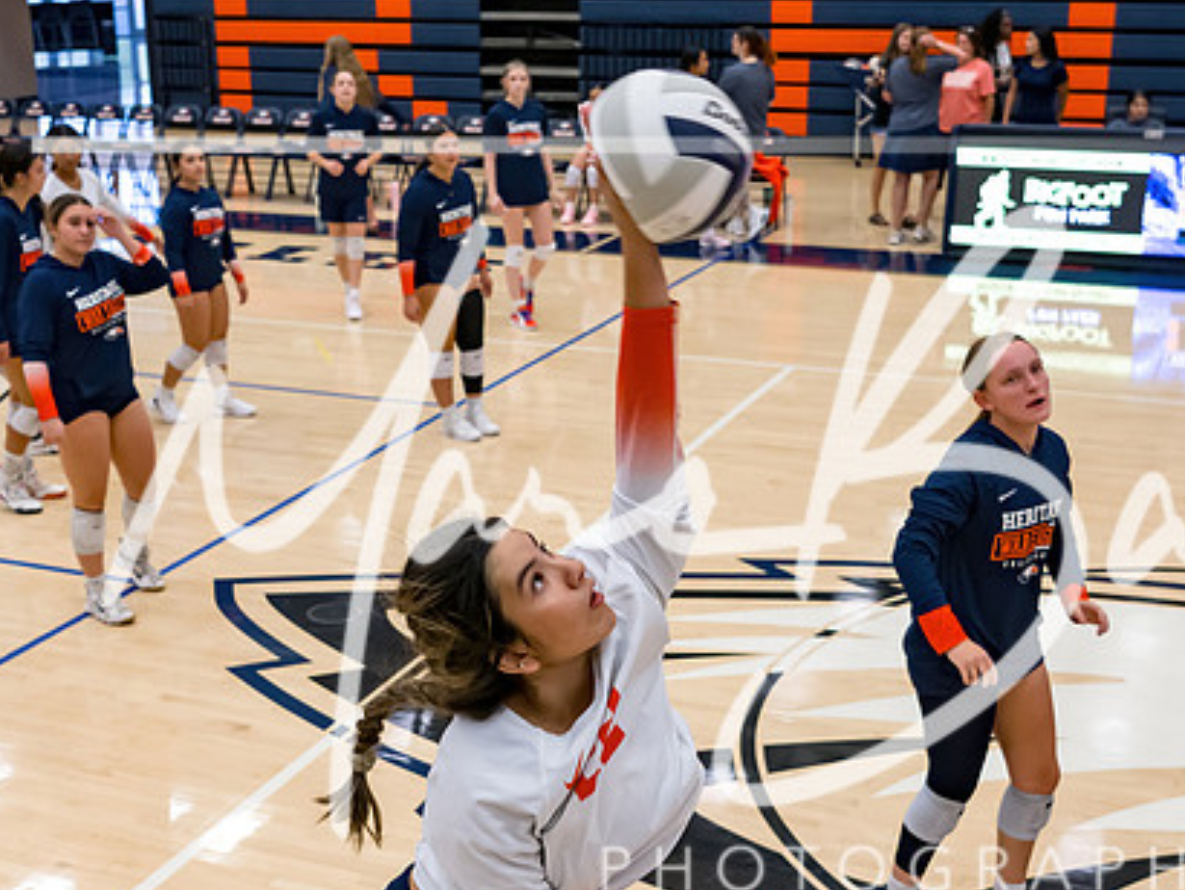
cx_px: 557
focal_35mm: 52
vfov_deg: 28.0
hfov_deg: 36.8
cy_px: 512
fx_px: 1781
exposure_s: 1/1000
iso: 2000
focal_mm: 24
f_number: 2.8
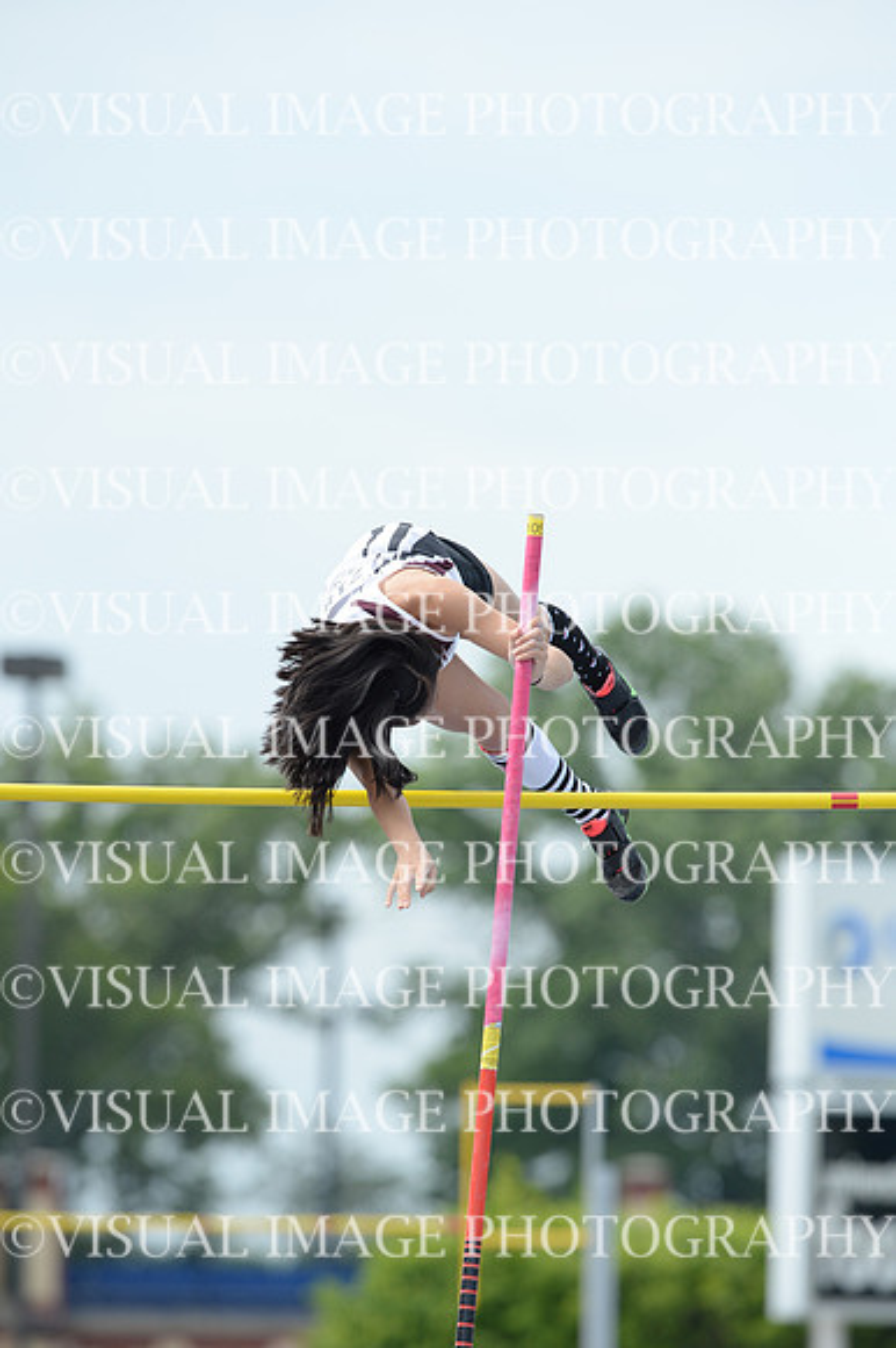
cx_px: 448
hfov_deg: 3.4
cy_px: 674
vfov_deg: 5.2
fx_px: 14950
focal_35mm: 400
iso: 400
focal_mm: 400
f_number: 6.3
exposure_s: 1/1250
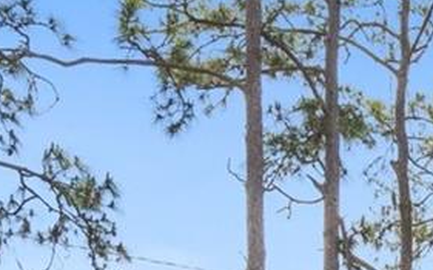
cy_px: 609
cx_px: 940
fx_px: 1469
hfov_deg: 13.6
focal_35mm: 125
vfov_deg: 9.5
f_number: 8
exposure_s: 1/640
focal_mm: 14.3
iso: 100
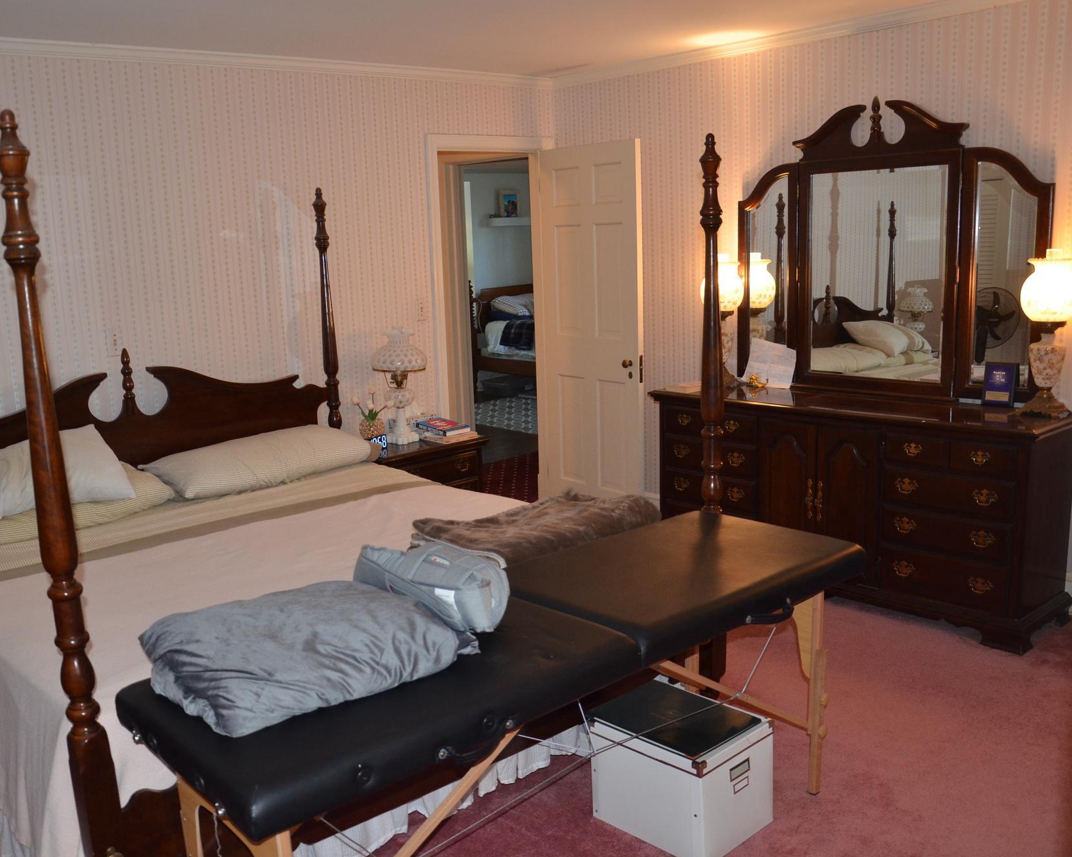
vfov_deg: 47.1
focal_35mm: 31
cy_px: 427
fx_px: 983
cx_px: 448
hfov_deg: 56.9
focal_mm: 18
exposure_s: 1/60
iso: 800
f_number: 3.5
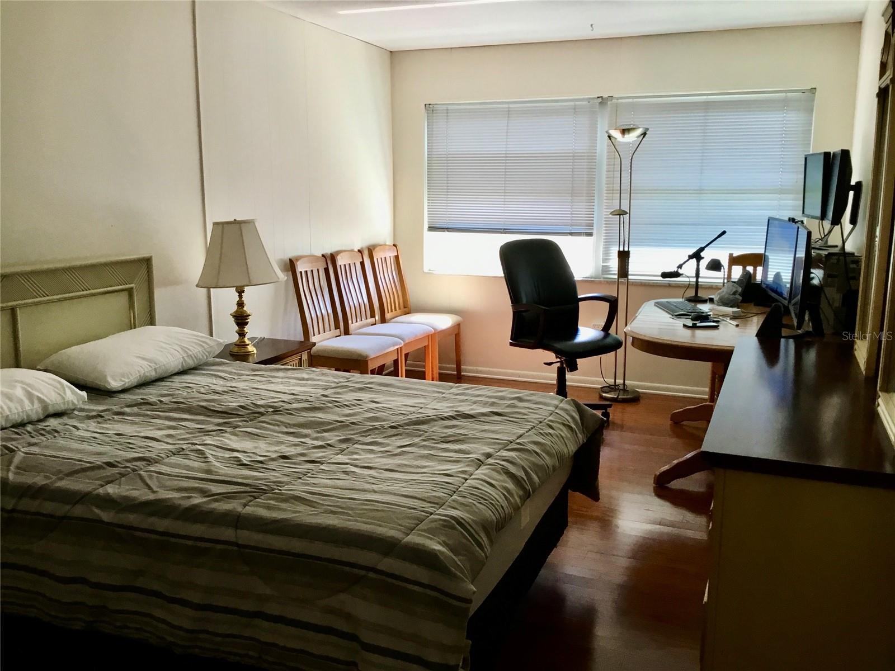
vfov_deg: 45.4
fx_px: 802
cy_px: 336
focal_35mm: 31
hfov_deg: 58.4
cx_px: 448
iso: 50
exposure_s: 1/30
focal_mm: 3.3
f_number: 2.4
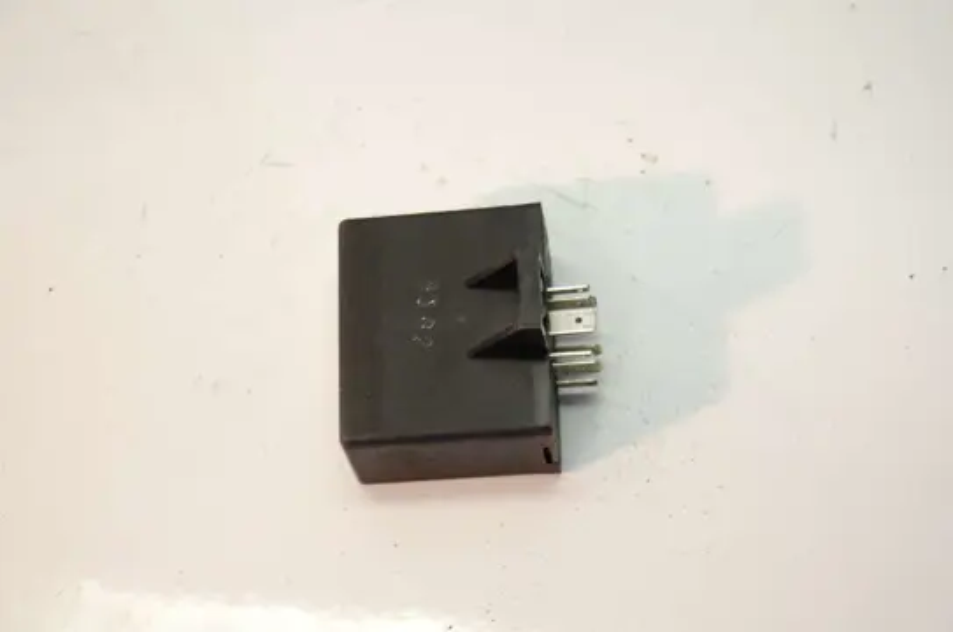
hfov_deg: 24.7
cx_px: 476
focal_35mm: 82
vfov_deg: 16.5
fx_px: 2180
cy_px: 316
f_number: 5.6
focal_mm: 55
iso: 500
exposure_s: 1/30
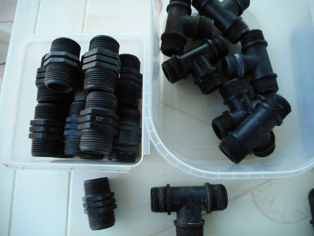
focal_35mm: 29
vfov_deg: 48.2
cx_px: 157
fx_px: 263
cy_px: 118
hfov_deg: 61.7
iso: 220
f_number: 4
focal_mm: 5.2
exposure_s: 1/30
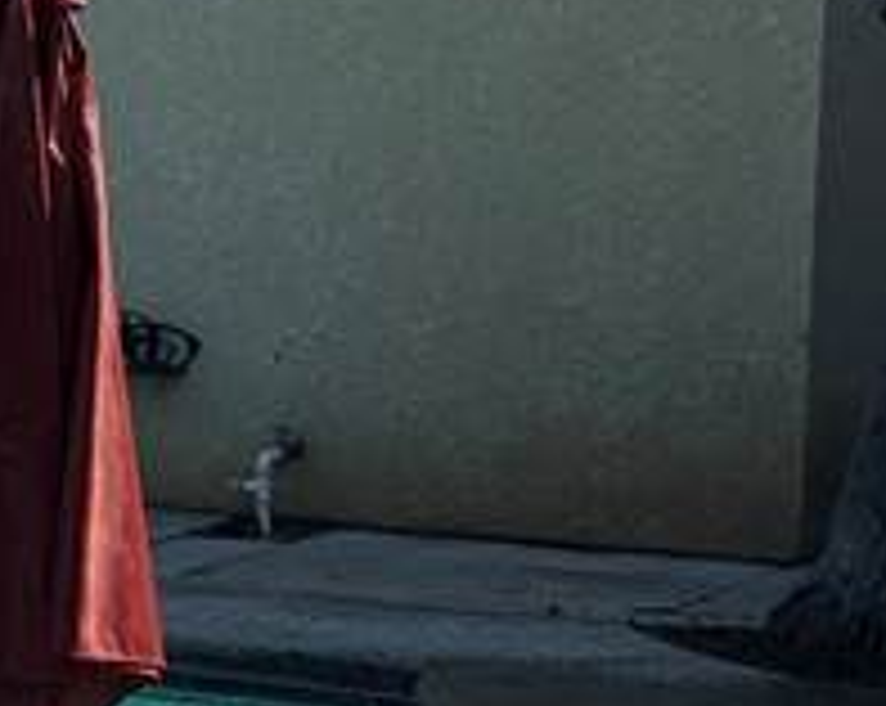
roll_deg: +1.2
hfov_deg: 12.1
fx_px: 3194
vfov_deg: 12.6
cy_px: 436
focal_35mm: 122
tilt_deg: -5.8
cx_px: -1345
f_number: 1.78
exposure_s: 1/4950
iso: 80
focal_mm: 6.76
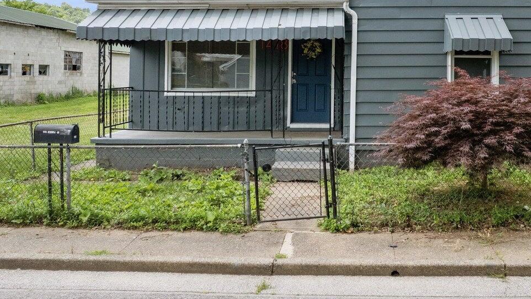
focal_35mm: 37
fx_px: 521
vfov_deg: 30.7
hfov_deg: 53.3
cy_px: 37
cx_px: 336
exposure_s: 1/1000
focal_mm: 8.38
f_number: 2.8
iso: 100
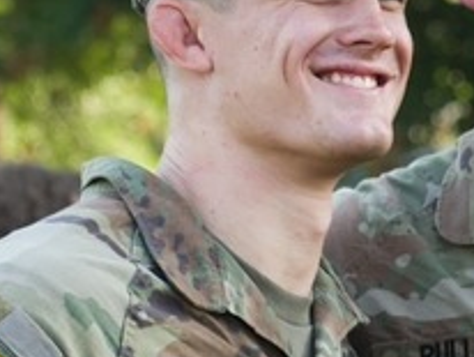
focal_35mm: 294
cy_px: 126
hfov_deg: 6.7
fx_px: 4030
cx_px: 451
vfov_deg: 5.1
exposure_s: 1/400
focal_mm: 70
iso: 400
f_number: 4.5
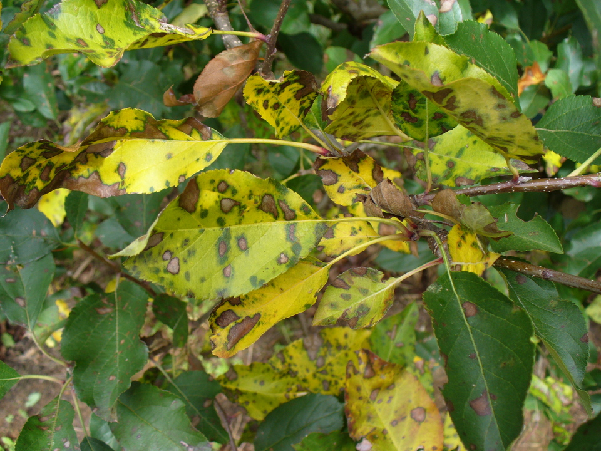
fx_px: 642
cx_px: 300
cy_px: 226
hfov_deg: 50.1
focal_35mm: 37
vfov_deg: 38.7
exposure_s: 1/250
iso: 80
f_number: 2.8
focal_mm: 6.1
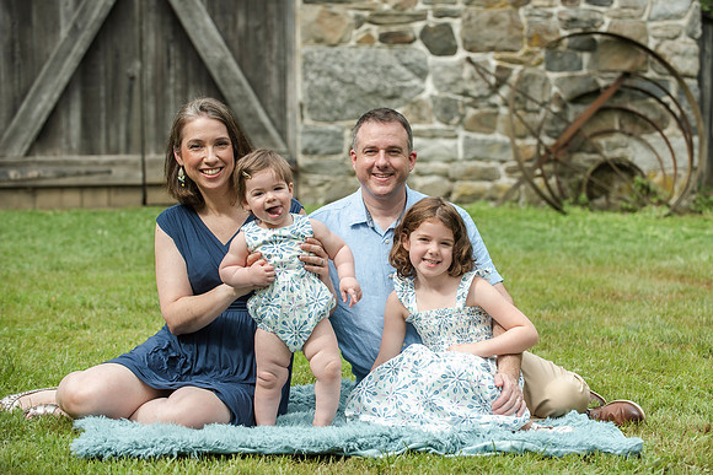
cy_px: 210
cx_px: 398
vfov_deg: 12.9
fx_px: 2102
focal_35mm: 106
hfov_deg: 19.2
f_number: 4.5
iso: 400
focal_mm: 95
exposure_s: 1/2500
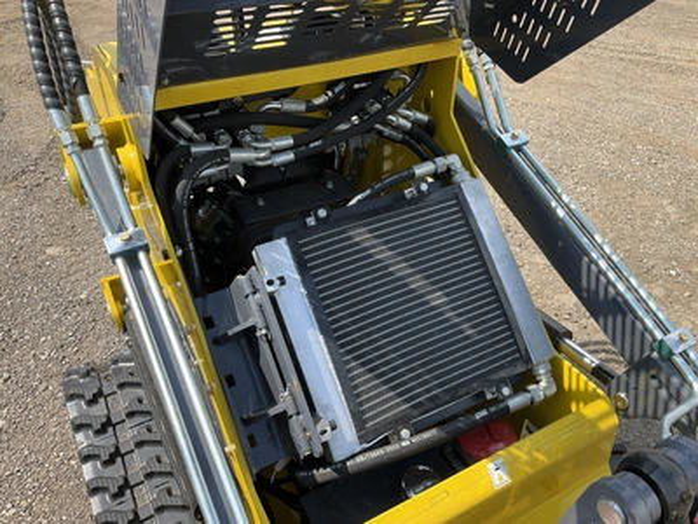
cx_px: 349
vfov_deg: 48.2
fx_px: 585
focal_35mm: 29
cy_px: 262
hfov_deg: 61.7
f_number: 1.8
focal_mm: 3
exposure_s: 1/804
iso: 25
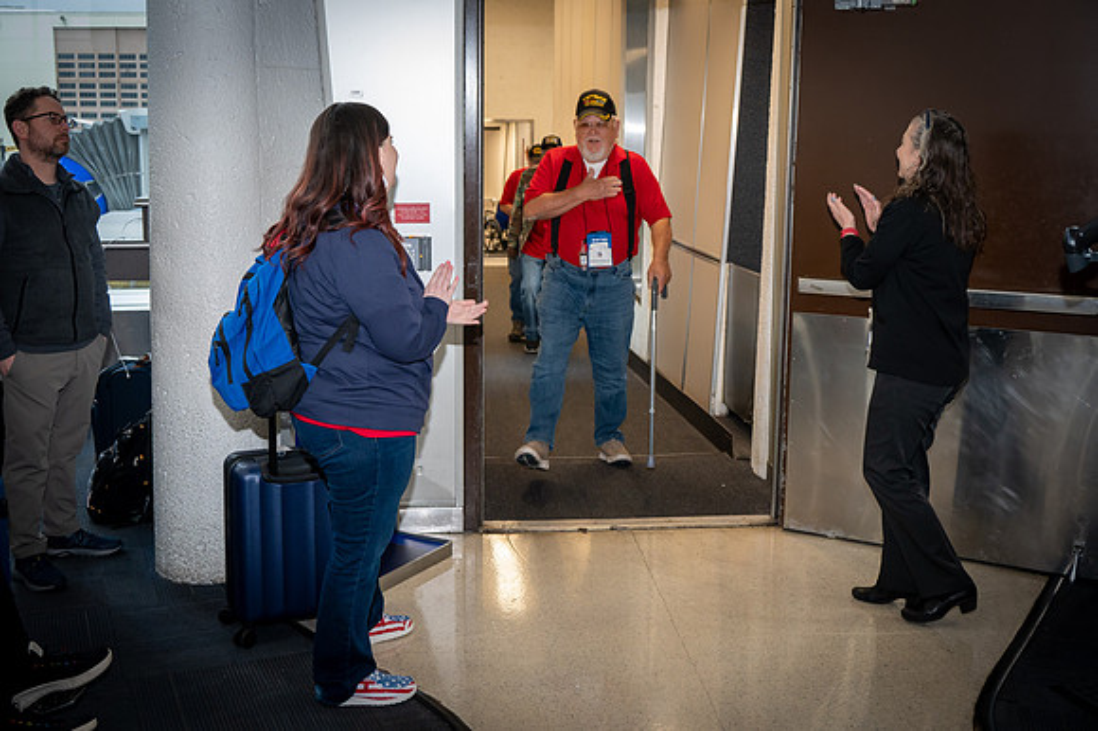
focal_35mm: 41
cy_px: 366
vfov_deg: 32.6
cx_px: 549
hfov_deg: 47.4
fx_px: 1250
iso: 2500
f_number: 5
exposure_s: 1/100
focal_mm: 41
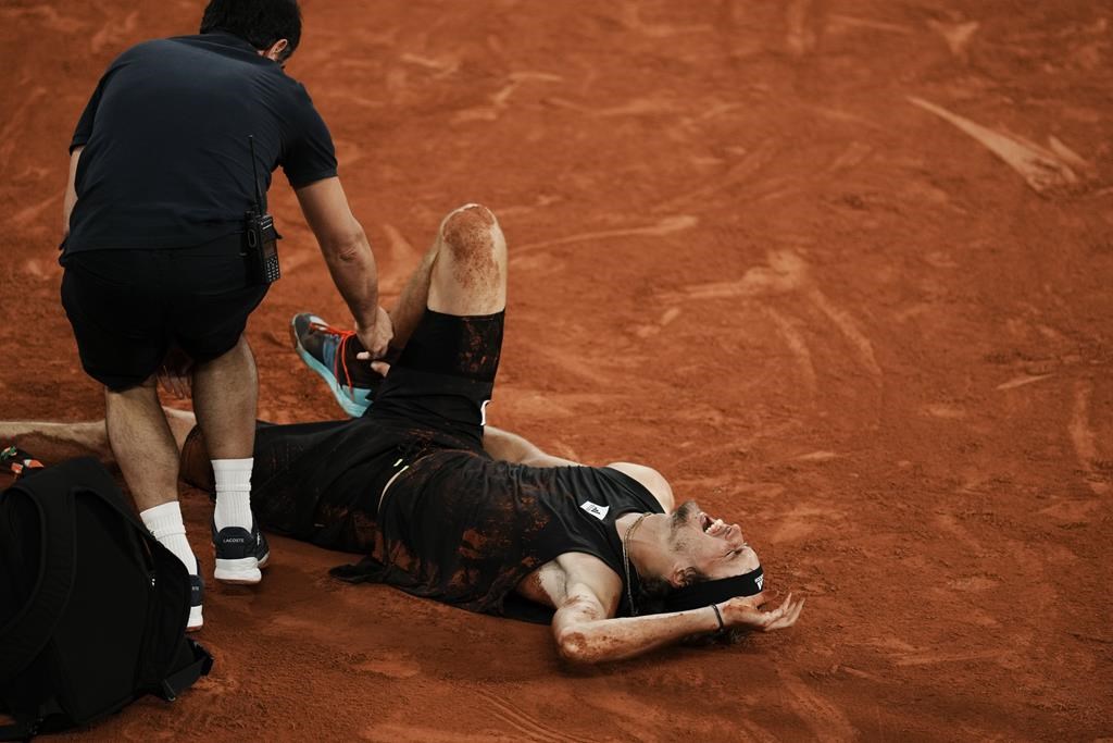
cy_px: 372
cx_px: 556
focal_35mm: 400
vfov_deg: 3.4
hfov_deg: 5.2
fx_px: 12368
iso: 1250
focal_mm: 400
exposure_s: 1/2000
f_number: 2.8
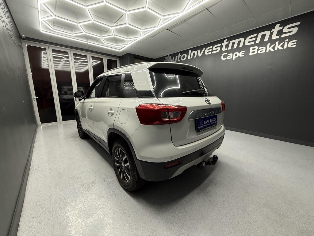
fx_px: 127
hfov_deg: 102.1
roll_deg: +0.2
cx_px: 157
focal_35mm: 14
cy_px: 118
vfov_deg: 85.7
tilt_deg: -10.5
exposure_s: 1/100
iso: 250
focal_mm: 2.22
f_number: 2.2
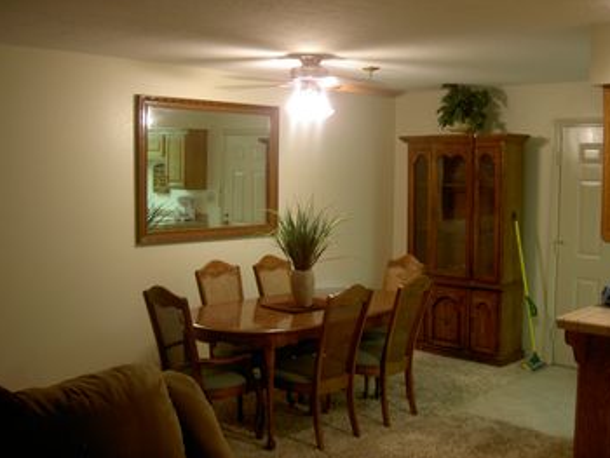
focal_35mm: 41
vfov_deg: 35.2
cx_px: 312
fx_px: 723
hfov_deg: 45.7
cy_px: 225
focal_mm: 8
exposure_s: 1/8
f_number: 2.8
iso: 50
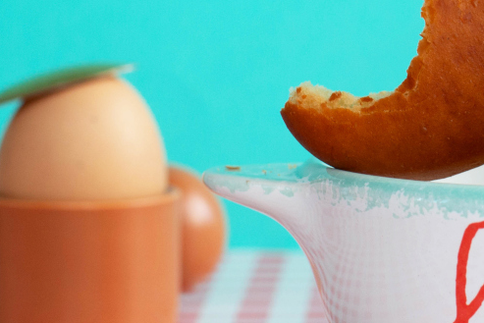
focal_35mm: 203
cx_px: 626
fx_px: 2730
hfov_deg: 9.9
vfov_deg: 6.7
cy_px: -83
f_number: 5.6
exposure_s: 1/125
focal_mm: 50
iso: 640
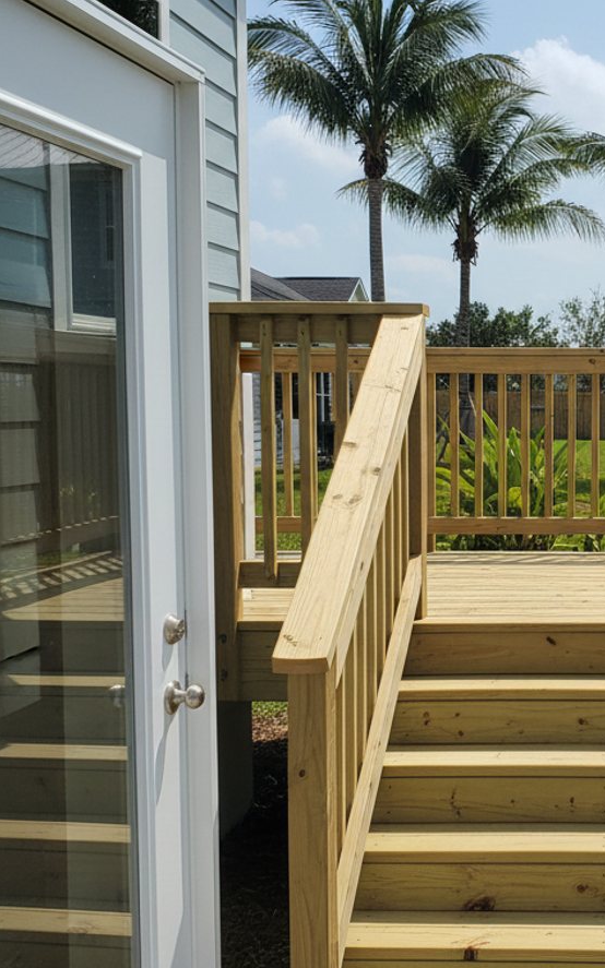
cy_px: 490
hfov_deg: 34.5
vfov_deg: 58.2
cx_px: 619
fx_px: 871
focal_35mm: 33
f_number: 1.8
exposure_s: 1/1572
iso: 1258
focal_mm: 6.4
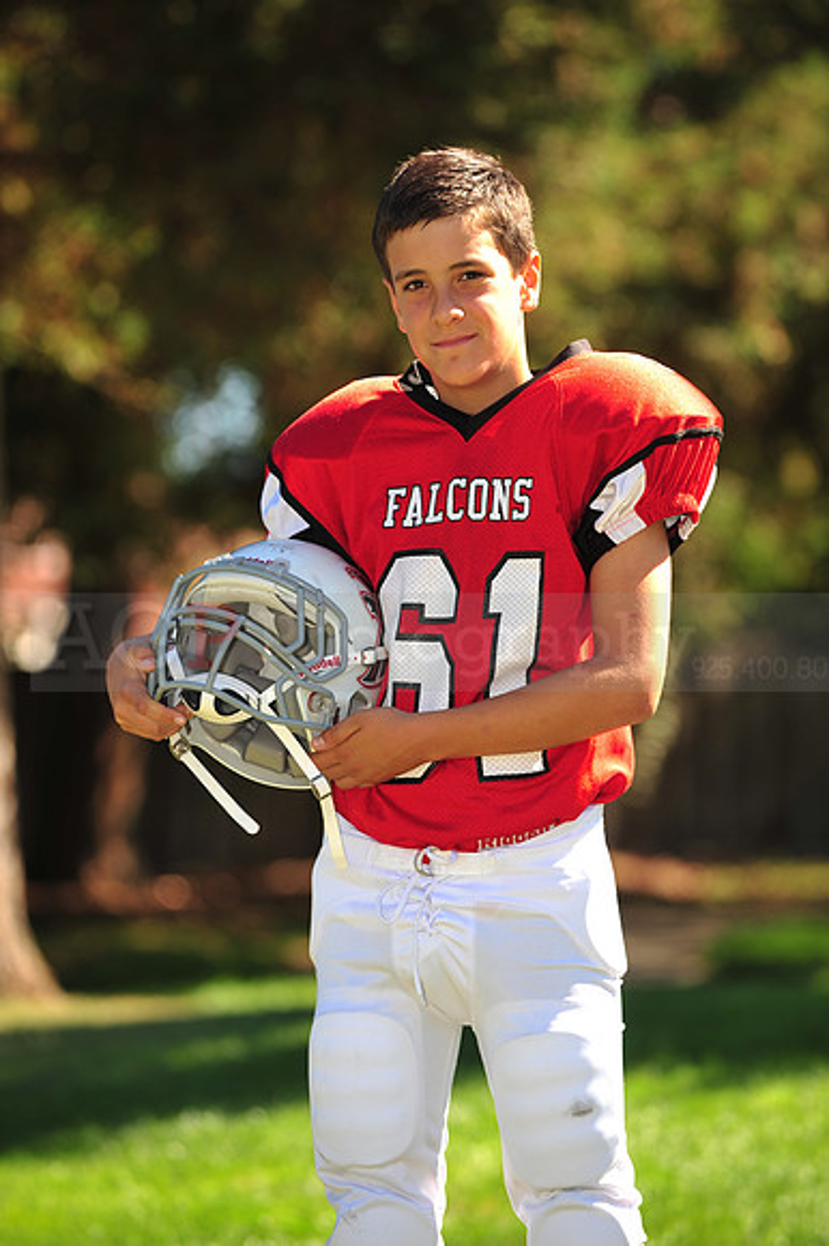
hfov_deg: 6.9
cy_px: 623
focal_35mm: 200
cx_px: 414
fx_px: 6916
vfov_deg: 10.3
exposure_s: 1/320
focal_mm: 200
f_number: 4.5
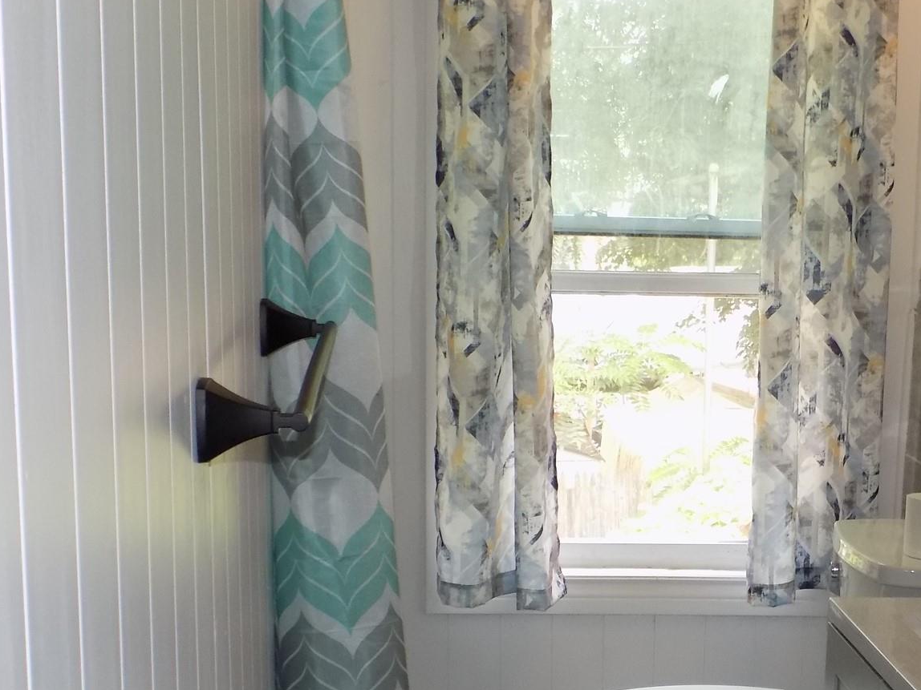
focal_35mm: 66
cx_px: 620
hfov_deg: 29.2
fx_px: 1756
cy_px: 596
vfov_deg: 21.8
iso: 180
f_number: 3.5
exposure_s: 1/30
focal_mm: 6.6
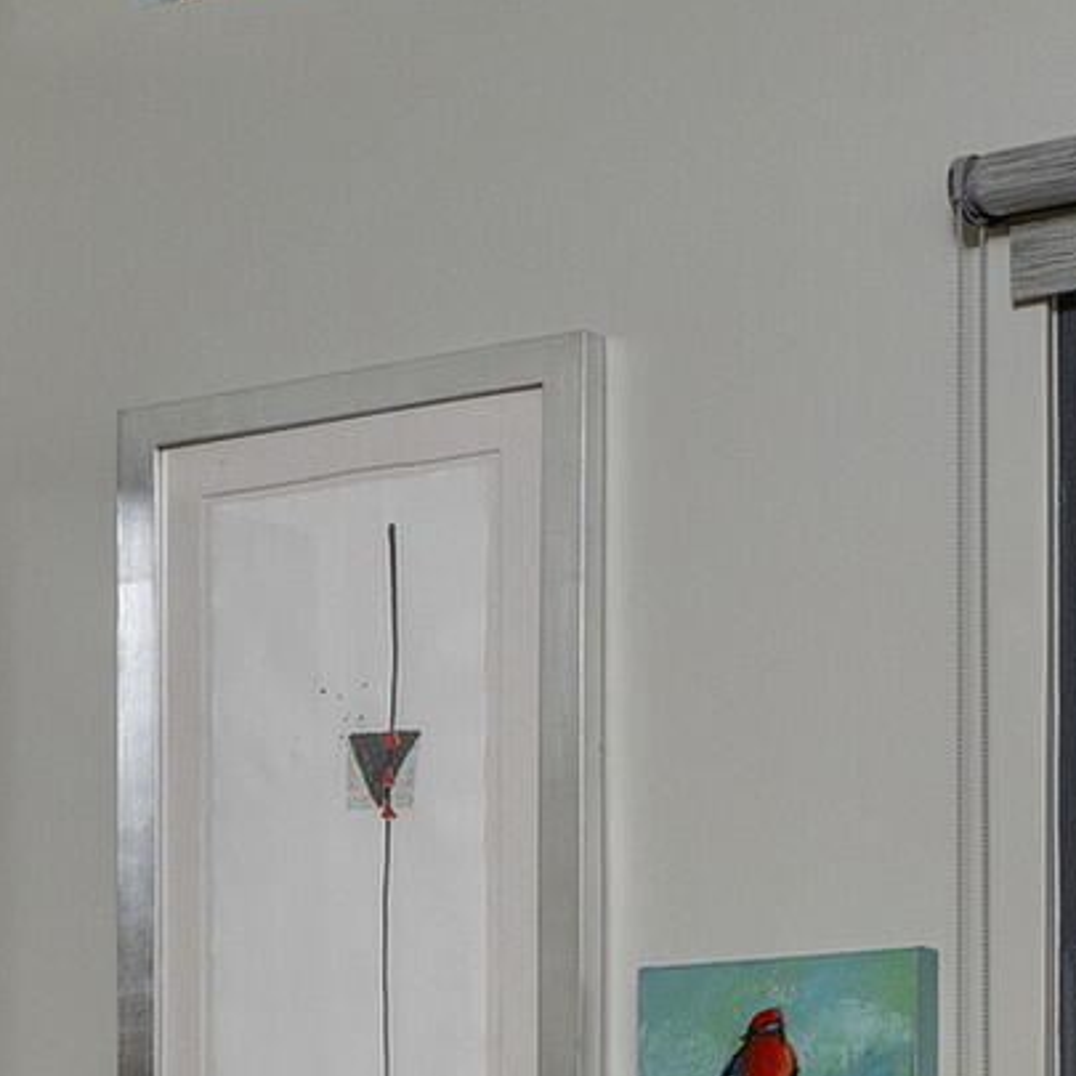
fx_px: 4748
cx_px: -308
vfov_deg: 12.4
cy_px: 1514
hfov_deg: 12.5
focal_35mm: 135
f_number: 5.6
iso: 200
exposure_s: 1/160
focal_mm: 23
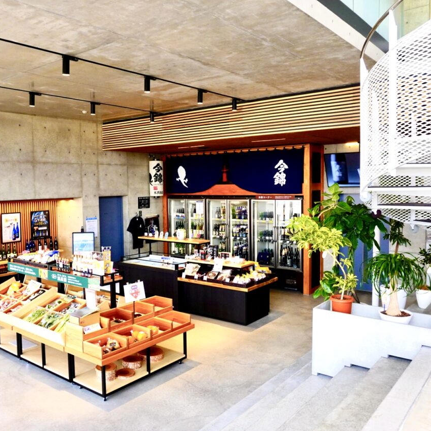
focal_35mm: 31
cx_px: 178
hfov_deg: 52.3
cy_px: 218
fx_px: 437
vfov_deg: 52.5
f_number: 5.6
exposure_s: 1/200
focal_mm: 16
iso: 800
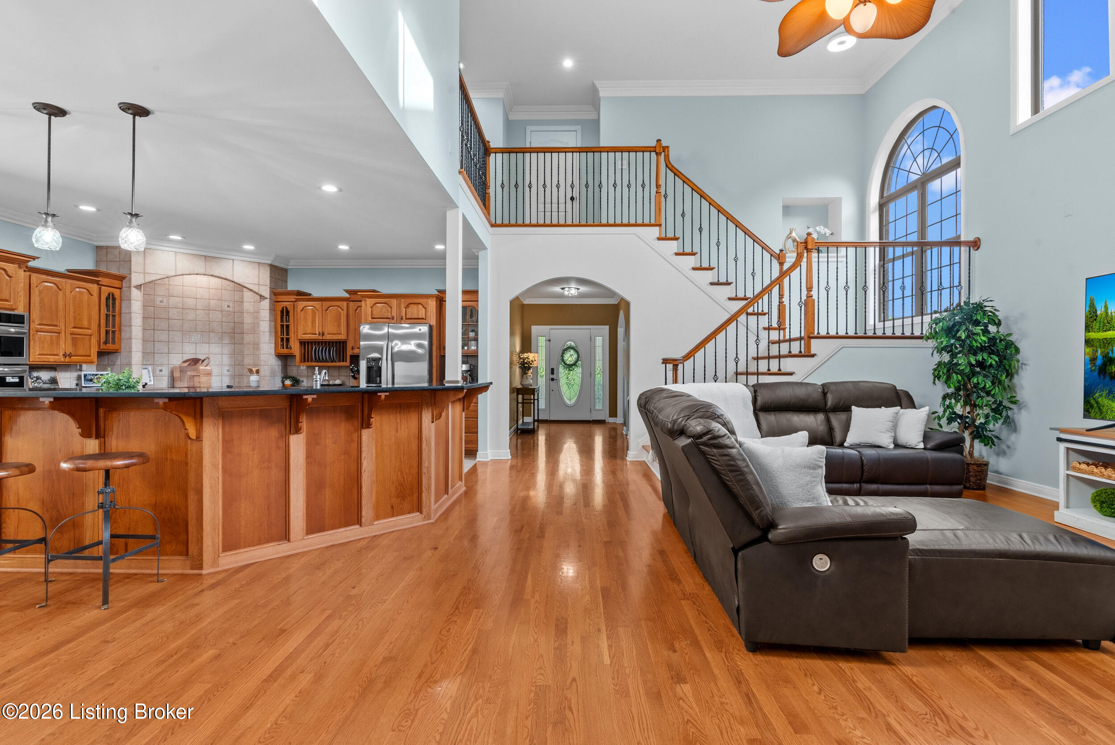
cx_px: 558
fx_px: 496
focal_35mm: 16
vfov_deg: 73.8
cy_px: 372
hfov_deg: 96.7
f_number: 11
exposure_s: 1/2.5
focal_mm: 16
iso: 400
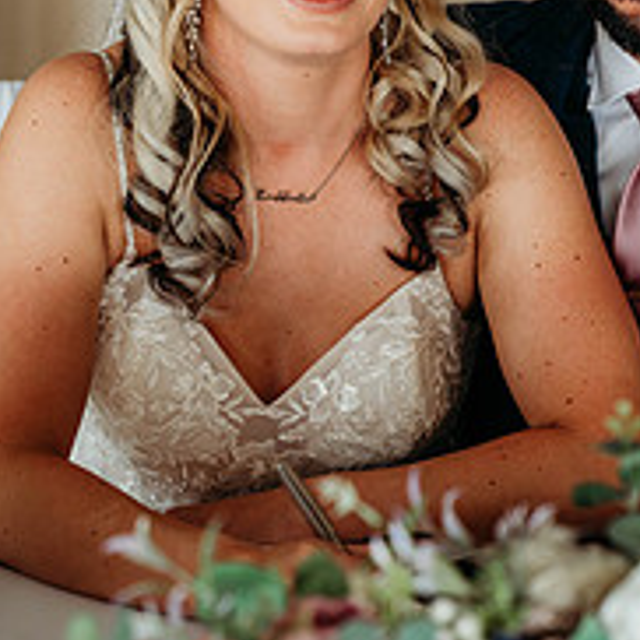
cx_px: 466
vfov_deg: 9.8
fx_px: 3723
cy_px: 165
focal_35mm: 178
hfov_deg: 9.8
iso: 1000
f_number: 2.8
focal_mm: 85
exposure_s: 1/200
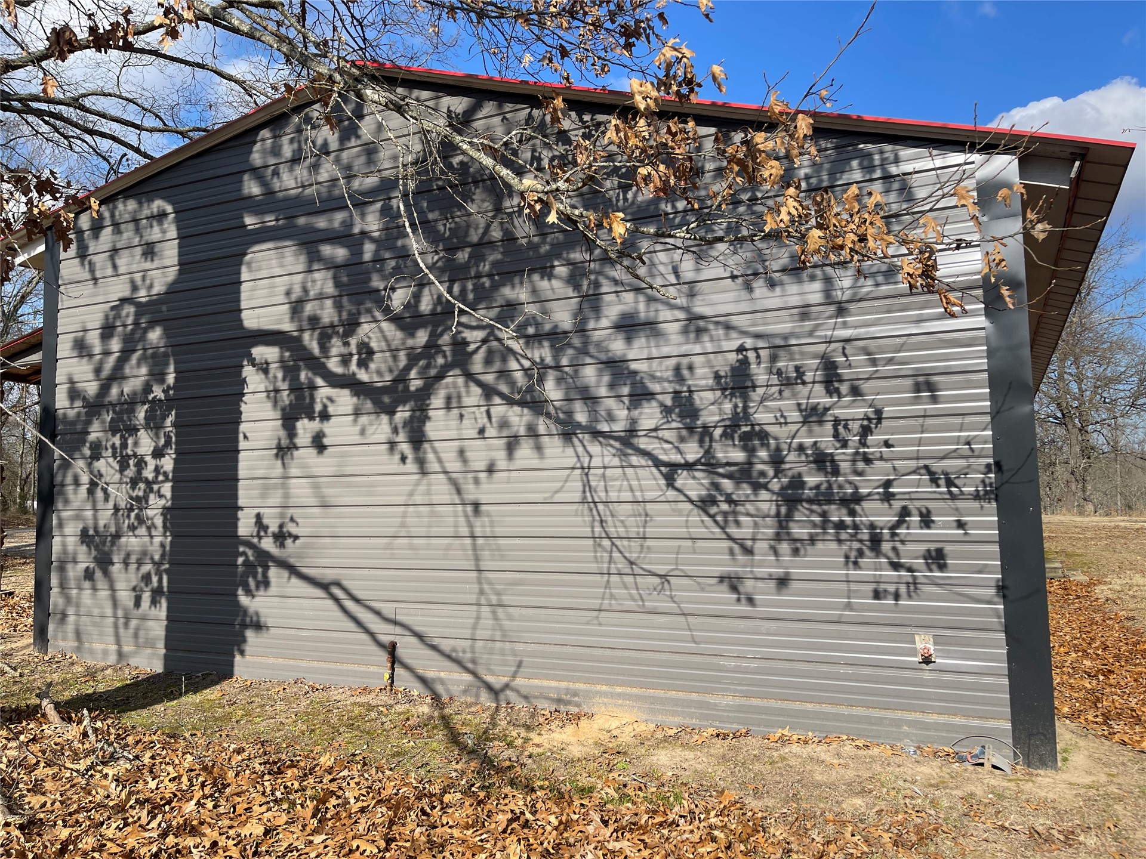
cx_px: 573
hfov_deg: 69.4
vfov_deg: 54.9
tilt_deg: +3.9
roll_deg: -0.1
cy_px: 430
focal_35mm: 25
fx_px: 828
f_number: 1.6
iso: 32
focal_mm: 5.1
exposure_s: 1/2545
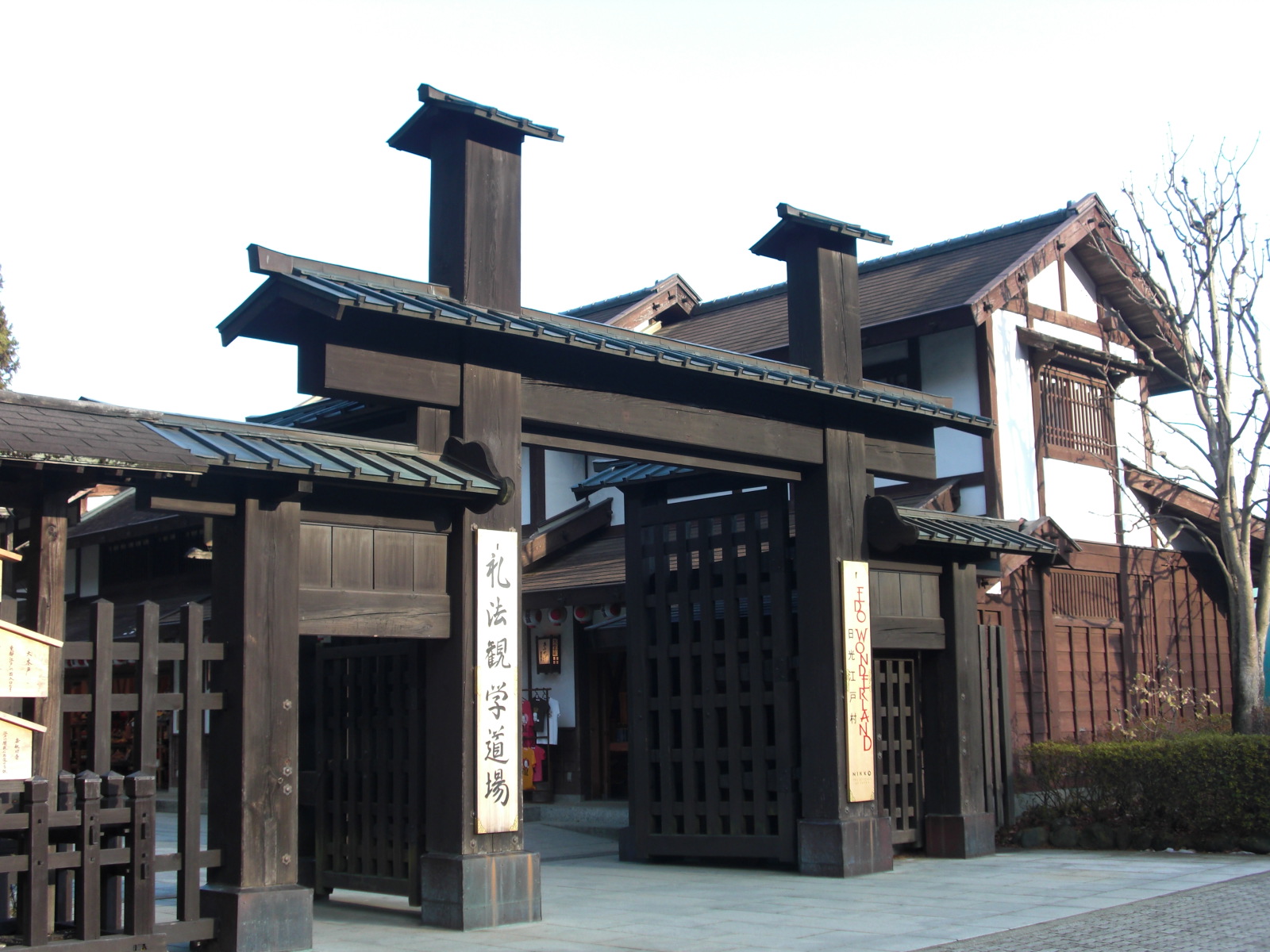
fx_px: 1578
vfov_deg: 33.6
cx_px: 635
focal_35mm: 43
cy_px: 476
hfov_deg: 43.9
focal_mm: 7.6
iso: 50
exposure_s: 1/100
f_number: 3.1
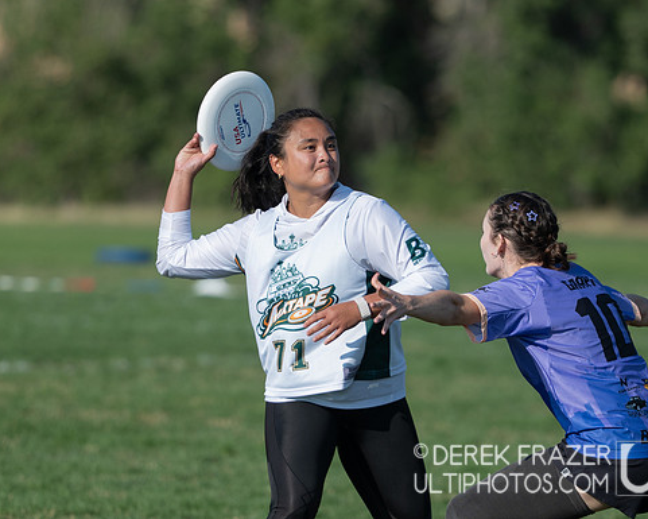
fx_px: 7635
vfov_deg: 3.9
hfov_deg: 4.9
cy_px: 344
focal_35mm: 398
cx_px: 359
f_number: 2.8
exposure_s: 1/5000
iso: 220
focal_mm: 200
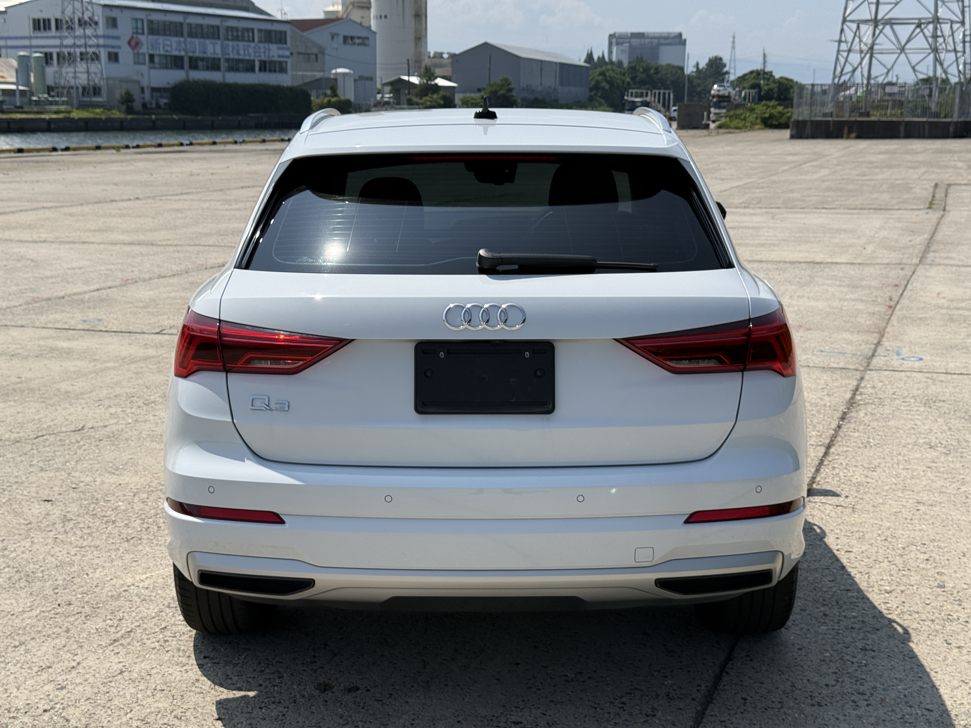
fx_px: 1346
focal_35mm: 48
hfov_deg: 39.7
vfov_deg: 30.3
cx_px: 486
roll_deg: -0.5
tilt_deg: -10.2
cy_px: 364
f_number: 1.78
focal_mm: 6.76
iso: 64
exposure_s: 1/8772
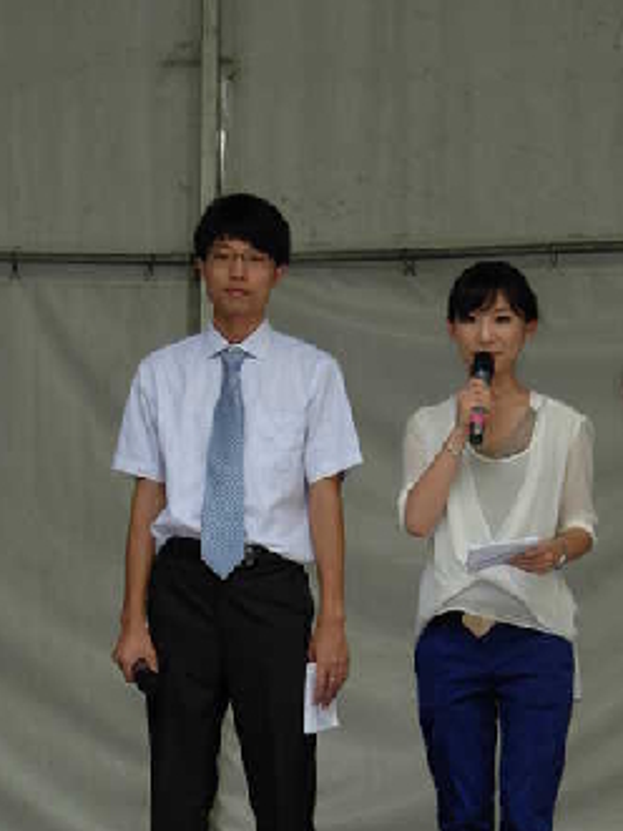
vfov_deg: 11.2
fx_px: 4250
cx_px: 269
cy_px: 480
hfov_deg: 8.4
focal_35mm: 177
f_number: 4.3
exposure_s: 1/128
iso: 79
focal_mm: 20.2
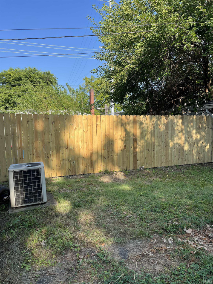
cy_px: 142
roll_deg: +0.5
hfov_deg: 53.0
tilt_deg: -3.7
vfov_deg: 67.3
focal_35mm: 26
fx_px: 213
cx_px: 106
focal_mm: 5.1
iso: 50
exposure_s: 1/1199
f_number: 1.6
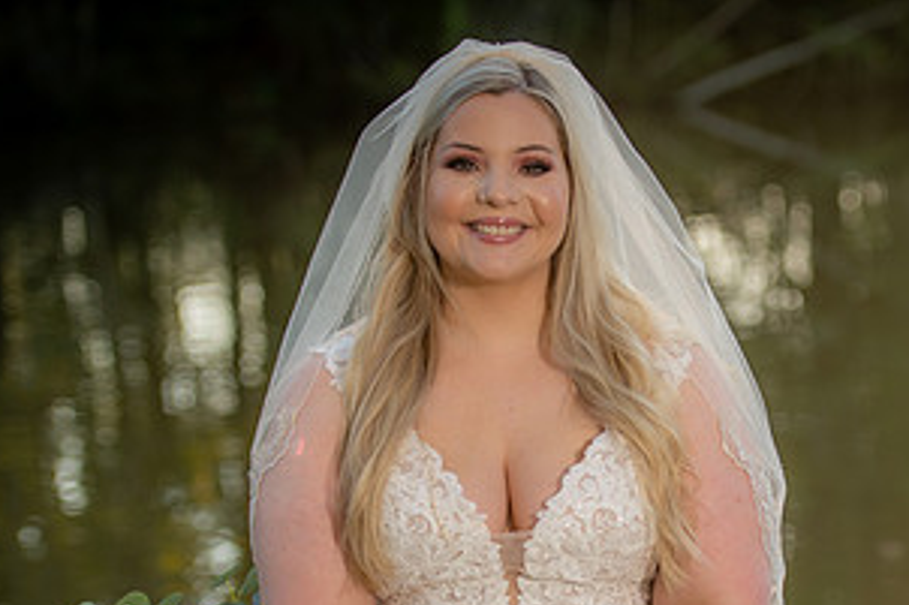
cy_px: 578
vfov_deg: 8.4
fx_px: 4113
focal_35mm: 163
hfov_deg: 12.6
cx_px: 731
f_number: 2.8
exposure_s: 1/200
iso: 80
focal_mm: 85
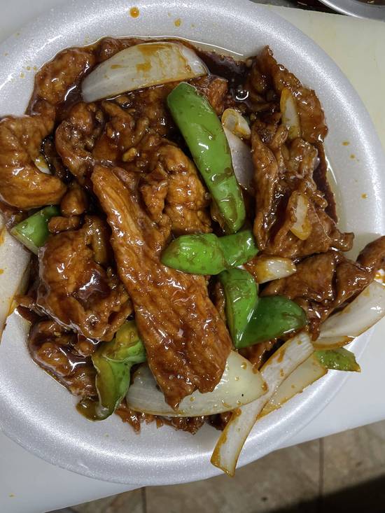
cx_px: 192
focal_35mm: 26
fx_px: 385
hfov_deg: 53.1
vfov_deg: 67.3
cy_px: 256
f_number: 1.6
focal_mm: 4.2
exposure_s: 1/120
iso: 100
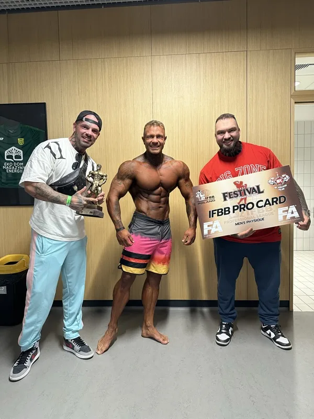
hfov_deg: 56.8
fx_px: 290
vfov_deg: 71.6
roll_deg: +1.4
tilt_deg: -4.1
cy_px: 210
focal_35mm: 24
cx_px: 157
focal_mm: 6.86
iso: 320
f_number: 1.78
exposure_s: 1/60
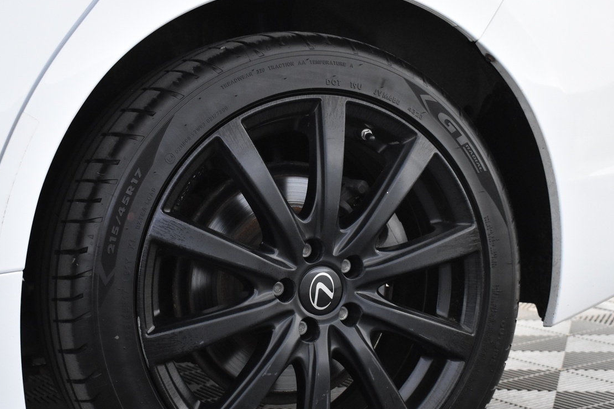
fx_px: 1155
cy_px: 272
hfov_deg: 29.7
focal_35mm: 68
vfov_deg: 20.0
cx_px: 271
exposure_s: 1/50
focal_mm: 31
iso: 2200
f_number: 4.2
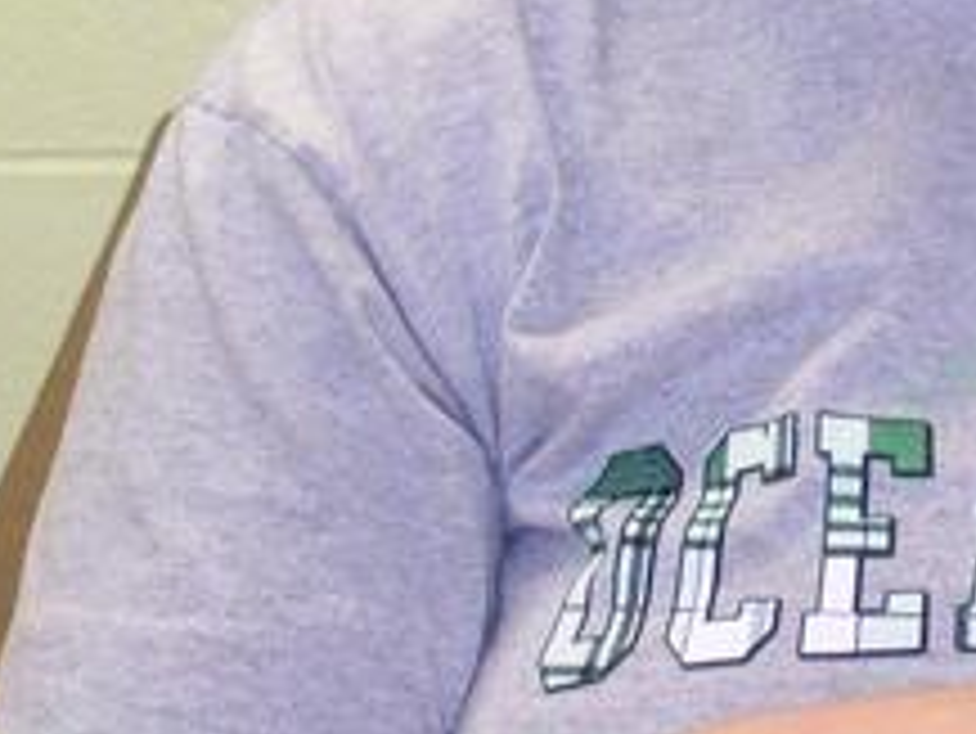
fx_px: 7391
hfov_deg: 7.5
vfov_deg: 5.6
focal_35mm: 262
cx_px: 1088
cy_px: -342
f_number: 3.2
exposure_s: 1/50
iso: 200
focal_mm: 14.7
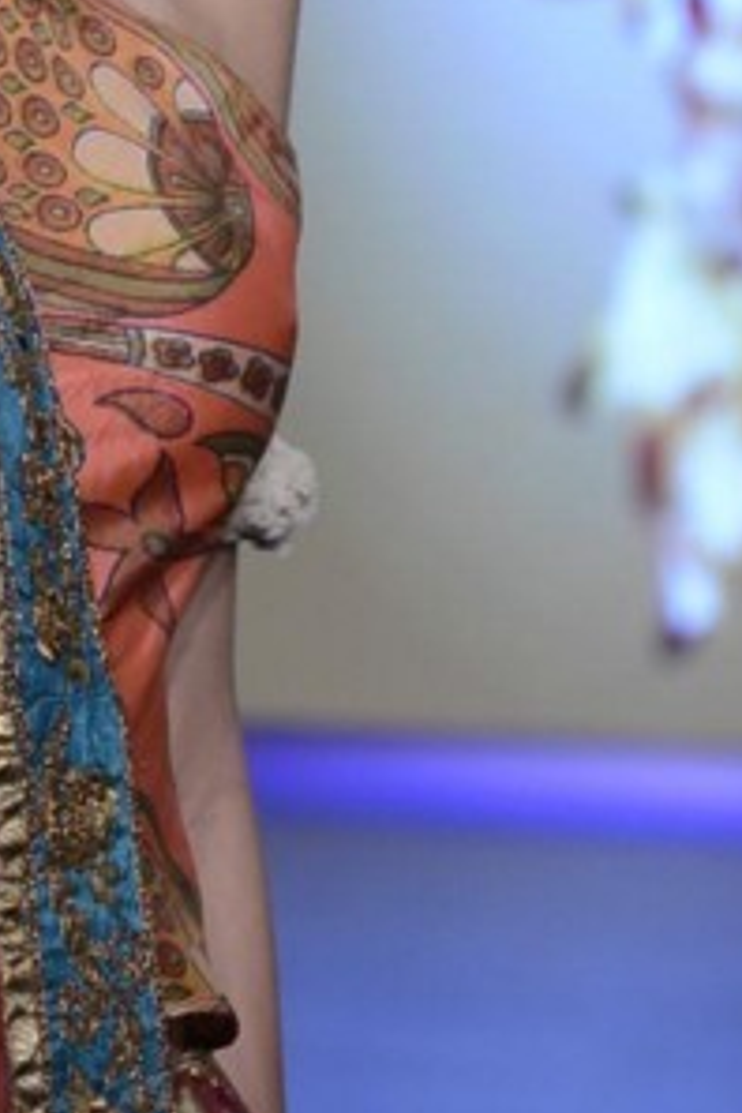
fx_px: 12984
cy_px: 1473
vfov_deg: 4.9
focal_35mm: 420
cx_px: 84
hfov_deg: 3.3
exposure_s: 1/250
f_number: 4.5
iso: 800
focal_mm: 78
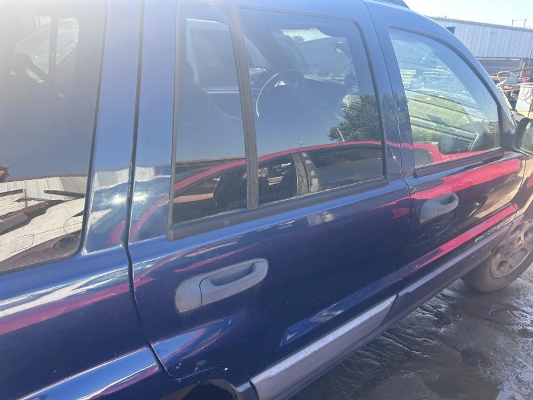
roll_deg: -2.8
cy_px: 200
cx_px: 266
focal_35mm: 26
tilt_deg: -19.4
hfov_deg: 67.3
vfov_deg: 53.1
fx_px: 400
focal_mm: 5.7
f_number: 1.5
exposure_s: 1/431
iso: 50
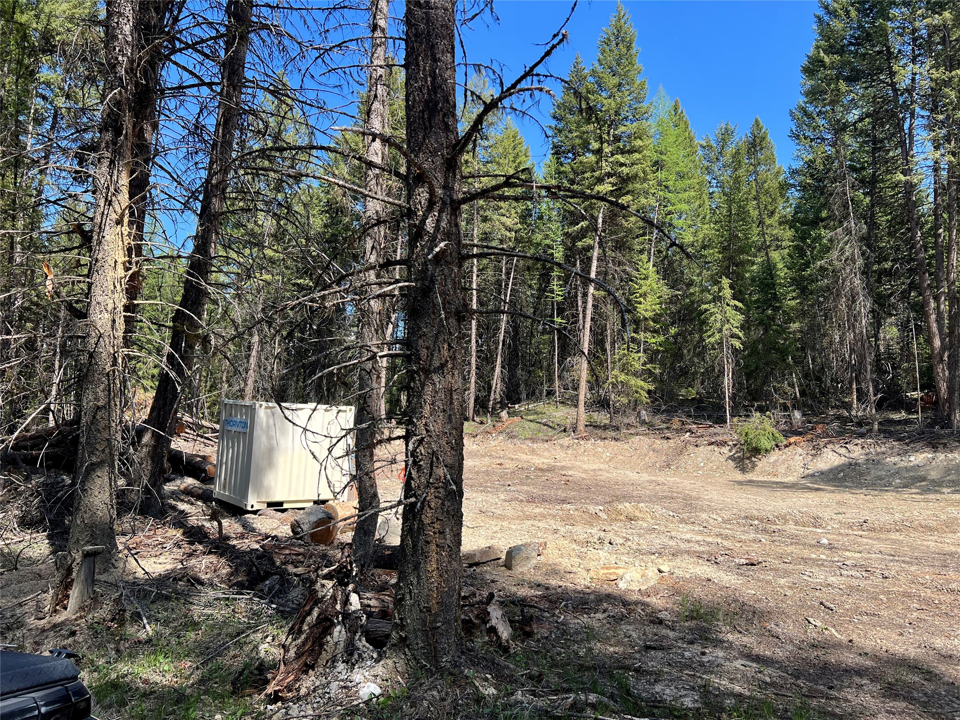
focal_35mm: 26
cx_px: 480
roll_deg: -1.8
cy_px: 360
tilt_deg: +9.1
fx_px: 721
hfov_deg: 67.3
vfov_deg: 53.1
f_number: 1.5
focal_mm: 5.7
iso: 50
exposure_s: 1/1869
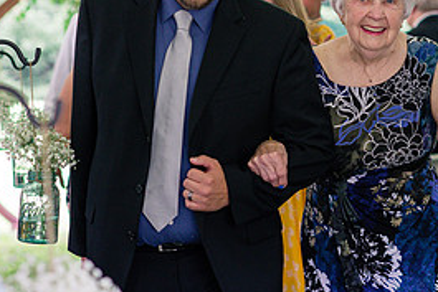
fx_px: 2264
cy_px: 42
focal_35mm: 186
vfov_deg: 7.4
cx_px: 417
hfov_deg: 11.0
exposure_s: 1/200
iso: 500
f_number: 3.2
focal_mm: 85
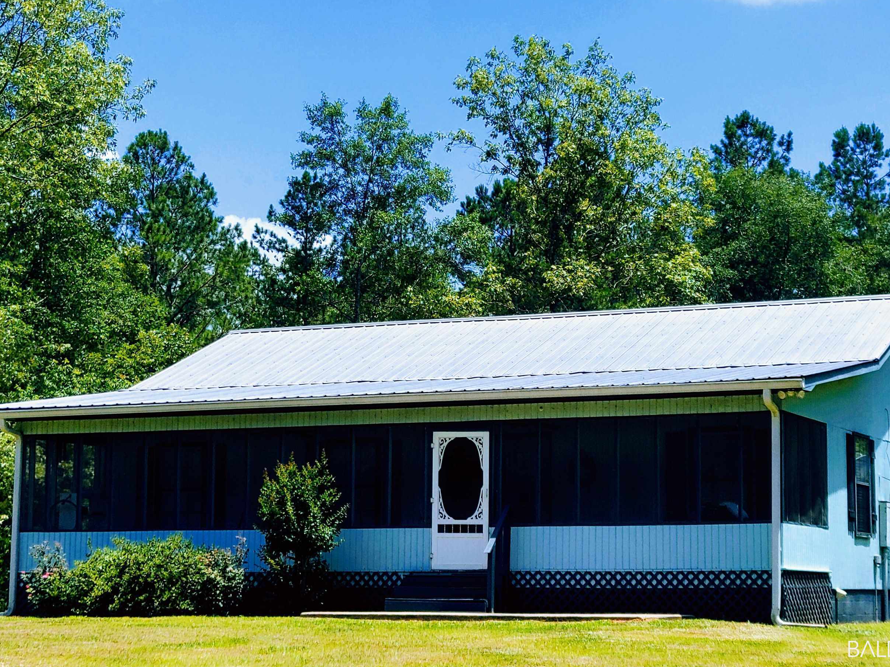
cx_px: 537
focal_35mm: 79
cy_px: 275
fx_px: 2031
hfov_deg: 24.7
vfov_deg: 18.6
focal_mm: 5.58
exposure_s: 1/1163
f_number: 1.8
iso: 50
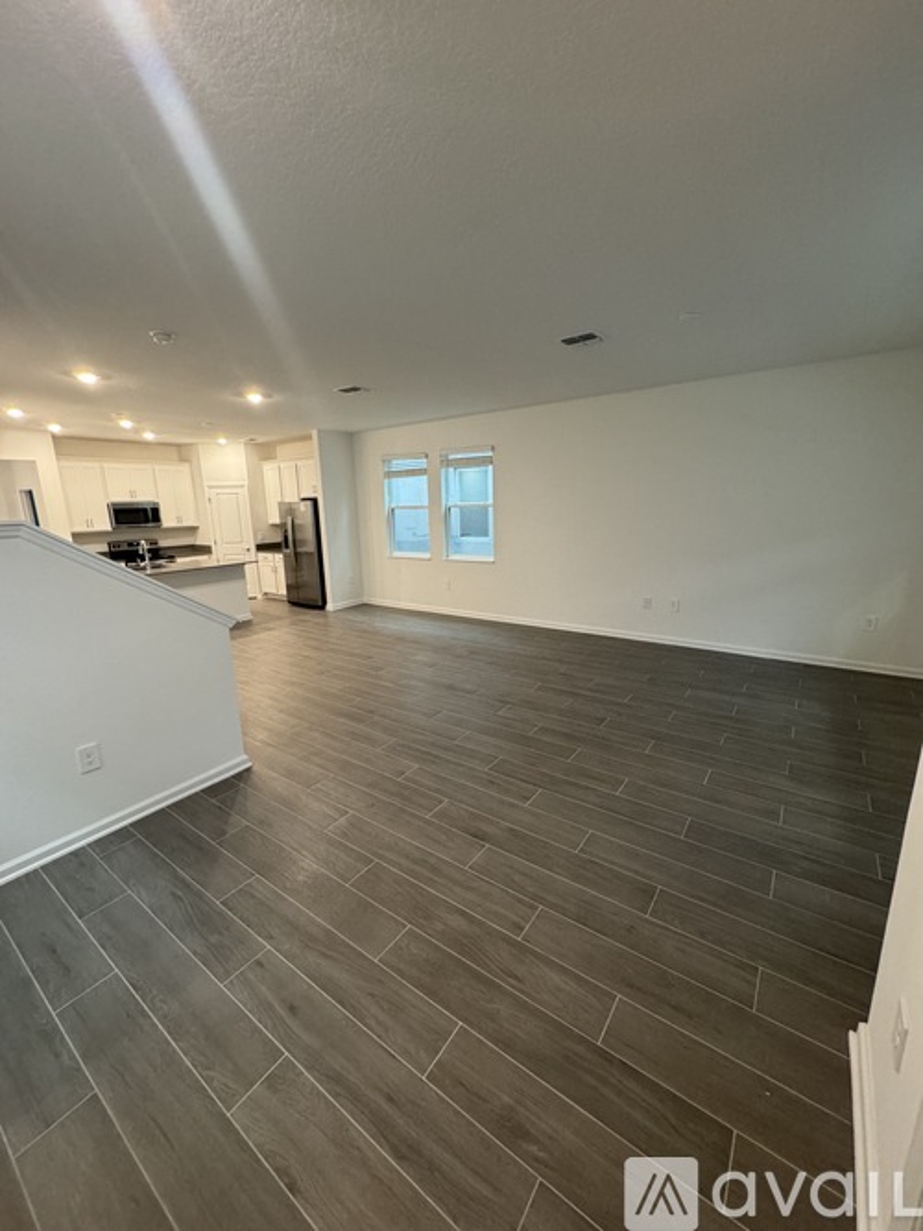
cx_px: 462
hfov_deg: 85.7
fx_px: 498
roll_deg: +1.5
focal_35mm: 14
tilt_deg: -12.5
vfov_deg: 102.1
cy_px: 616
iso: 320
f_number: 2.2
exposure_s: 1/60
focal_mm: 2.22
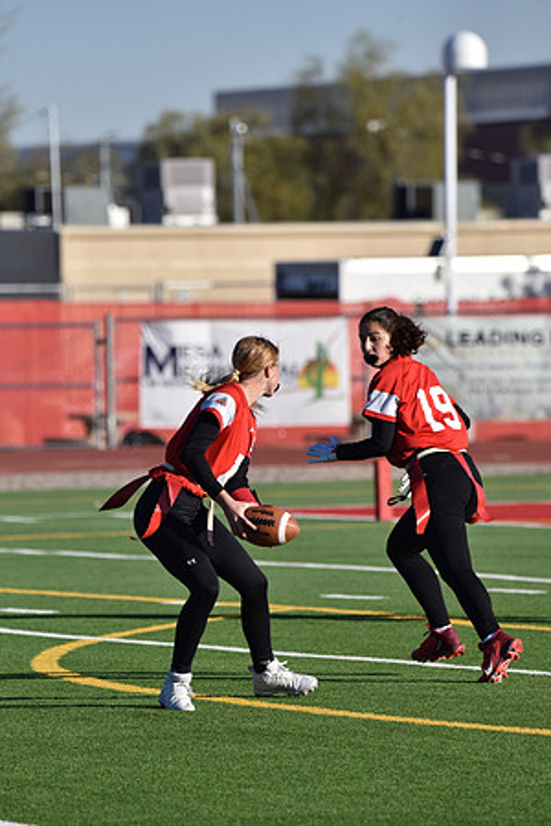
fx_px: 6887
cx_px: 276
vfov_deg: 6.9
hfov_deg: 4.6
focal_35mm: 300
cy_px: 413
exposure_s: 1/1000
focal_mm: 300
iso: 140
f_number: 5.6
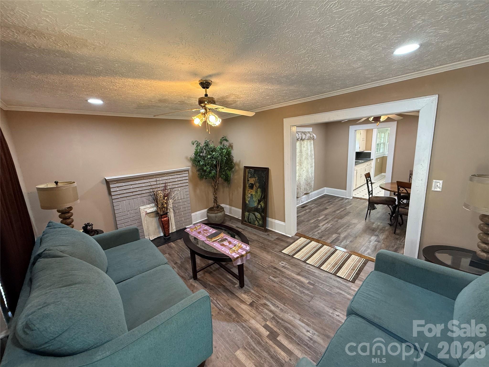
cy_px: 184
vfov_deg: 85.7
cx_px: 244
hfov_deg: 102.1
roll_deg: +2.5
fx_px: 198
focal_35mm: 14
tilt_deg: -11.7
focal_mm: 2.22
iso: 160
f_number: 2.2
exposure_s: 1/60
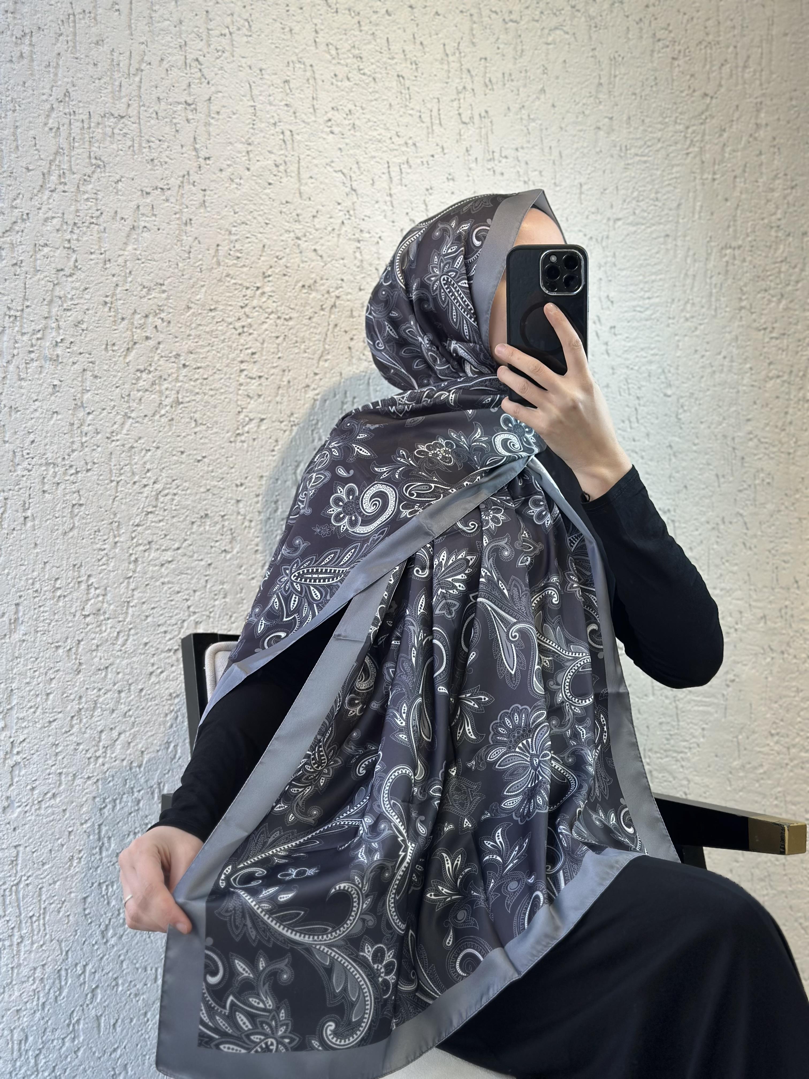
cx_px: 404
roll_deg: -0.5
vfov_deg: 39.7
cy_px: 540
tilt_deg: -20.1
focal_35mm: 48
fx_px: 1496
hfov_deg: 30.3
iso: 80
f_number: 1.78
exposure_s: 1/409
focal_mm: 6.86
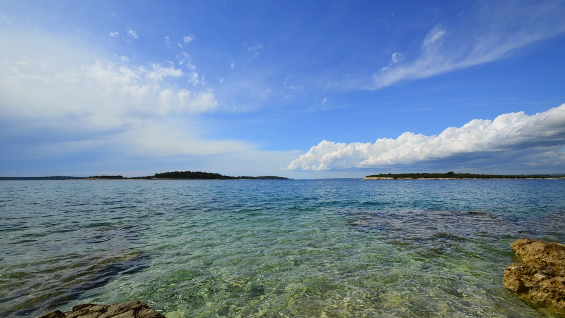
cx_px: 284
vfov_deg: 66.7
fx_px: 240
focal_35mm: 16
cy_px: 184
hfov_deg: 99.4
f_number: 11
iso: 400
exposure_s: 1/800
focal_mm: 10
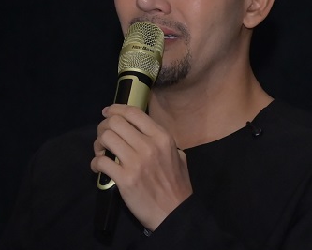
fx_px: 3567
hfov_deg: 5.0
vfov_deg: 4.0
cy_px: 125
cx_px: 121
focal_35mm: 386
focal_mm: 85
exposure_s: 1/200
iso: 2000
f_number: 3.2
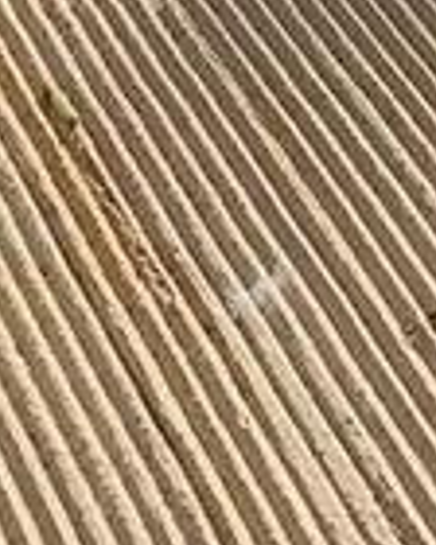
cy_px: -870
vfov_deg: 11.0
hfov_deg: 10.7
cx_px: -230
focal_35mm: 139
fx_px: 2242
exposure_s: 1/248
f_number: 1.8
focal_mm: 5.06
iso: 25
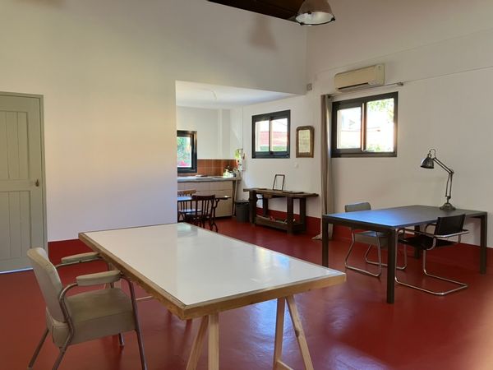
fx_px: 399
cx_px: 246
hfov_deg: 63.4
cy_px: 185
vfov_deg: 49.7
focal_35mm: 28
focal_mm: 3.99
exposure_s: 1/81
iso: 80
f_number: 1.8
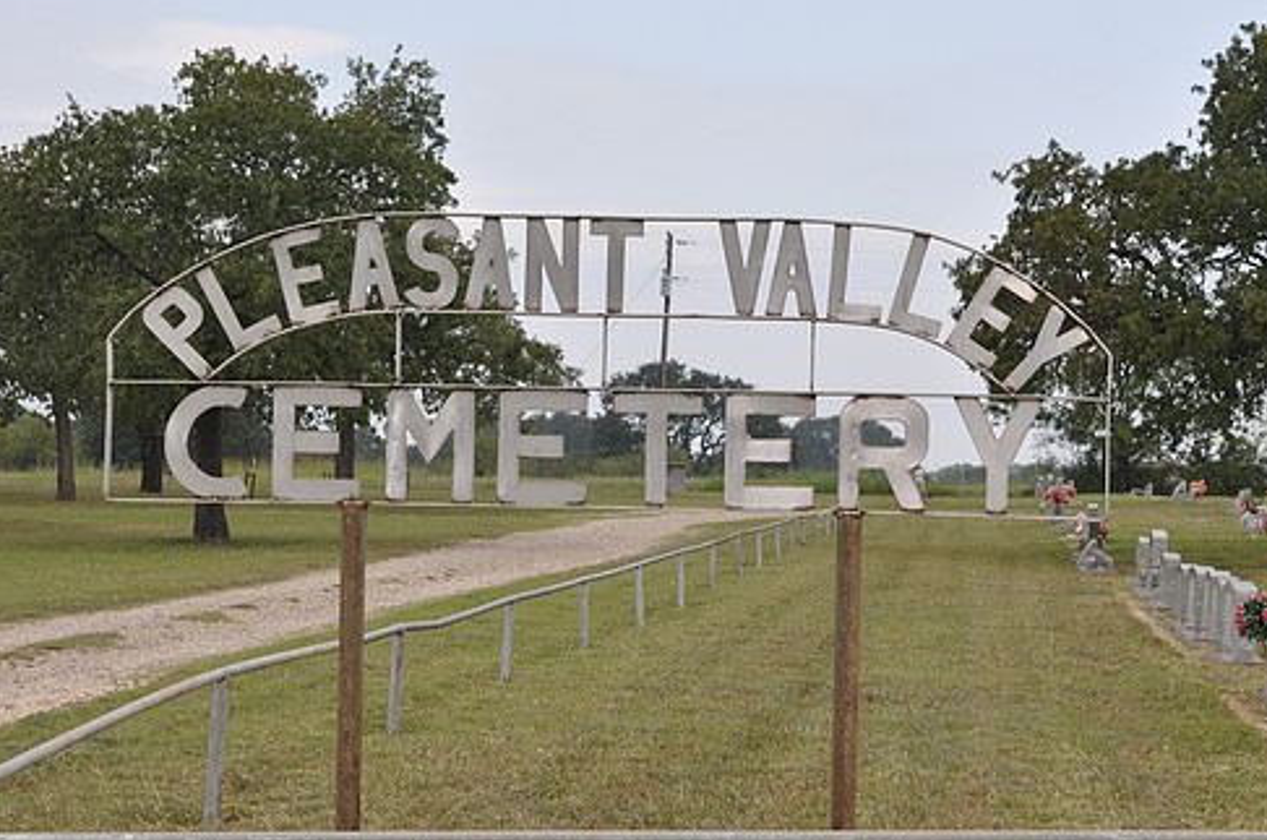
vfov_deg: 15.8
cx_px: 665
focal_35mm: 86
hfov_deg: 23.7
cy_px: 398
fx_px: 3021
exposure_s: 1/200
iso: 200
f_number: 10
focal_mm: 48
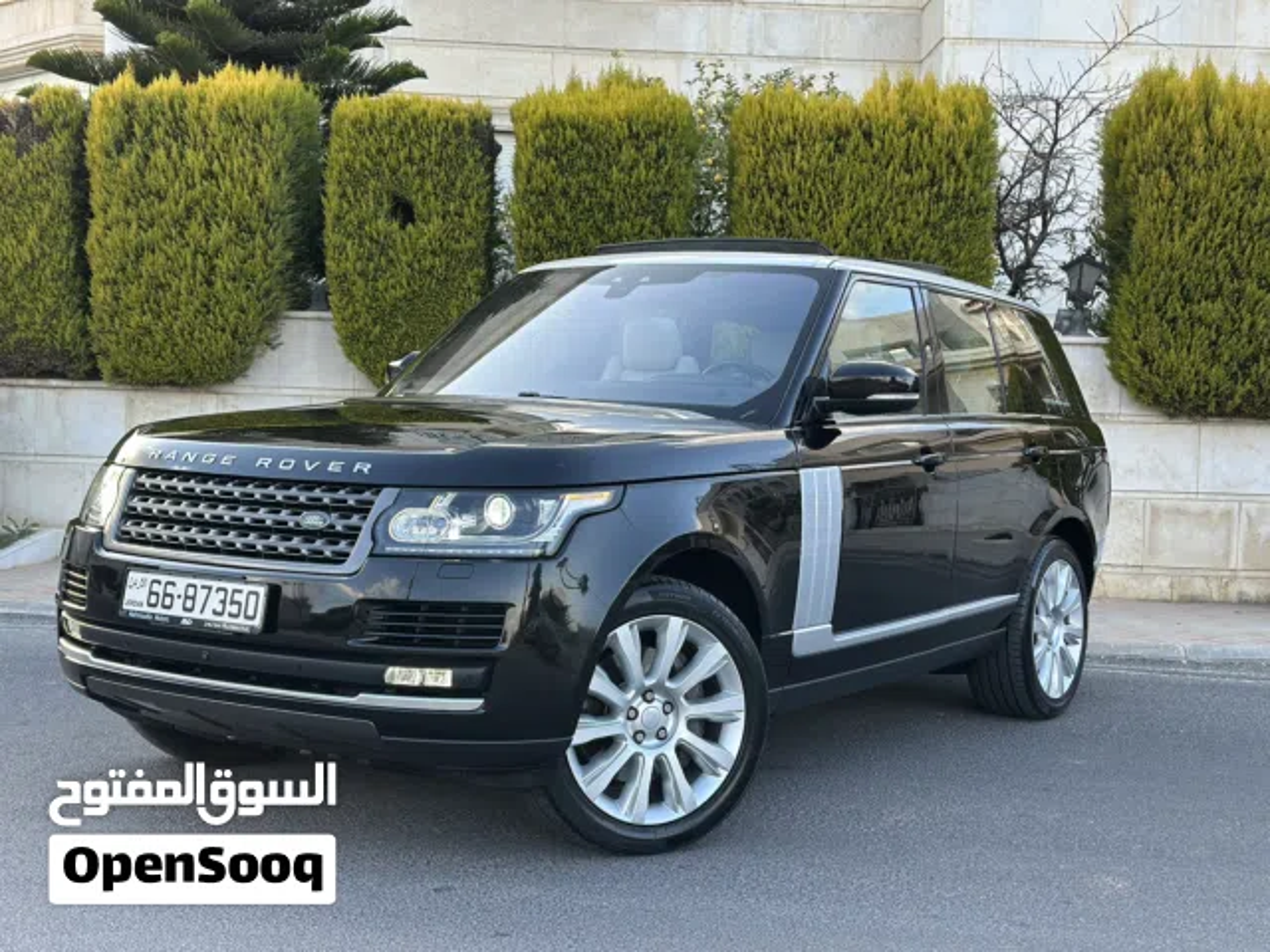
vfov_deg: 30.3
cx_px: 635
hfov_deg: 39.7
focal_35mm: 48
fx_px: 1761
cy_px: 476
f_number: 1.78
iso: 80
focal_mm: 6.86
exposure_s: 1/452
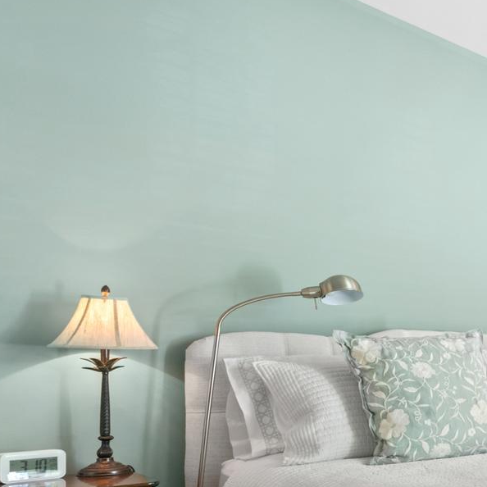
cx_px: 711
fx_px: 653
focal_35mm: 41
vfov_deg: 39.5
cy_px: 379
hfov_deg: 28.5
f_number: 7.1
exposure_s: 1/3
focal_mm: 14
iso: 320
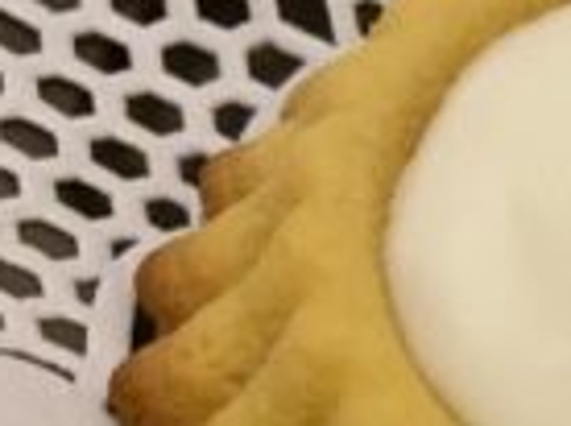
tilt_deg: -50.6
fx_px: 2075
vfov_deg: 11.6
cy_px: 471
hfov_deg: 14.0
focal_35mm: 126
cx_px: 1024
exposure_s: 1/33
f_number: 1.8
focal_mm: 4.25
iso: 320
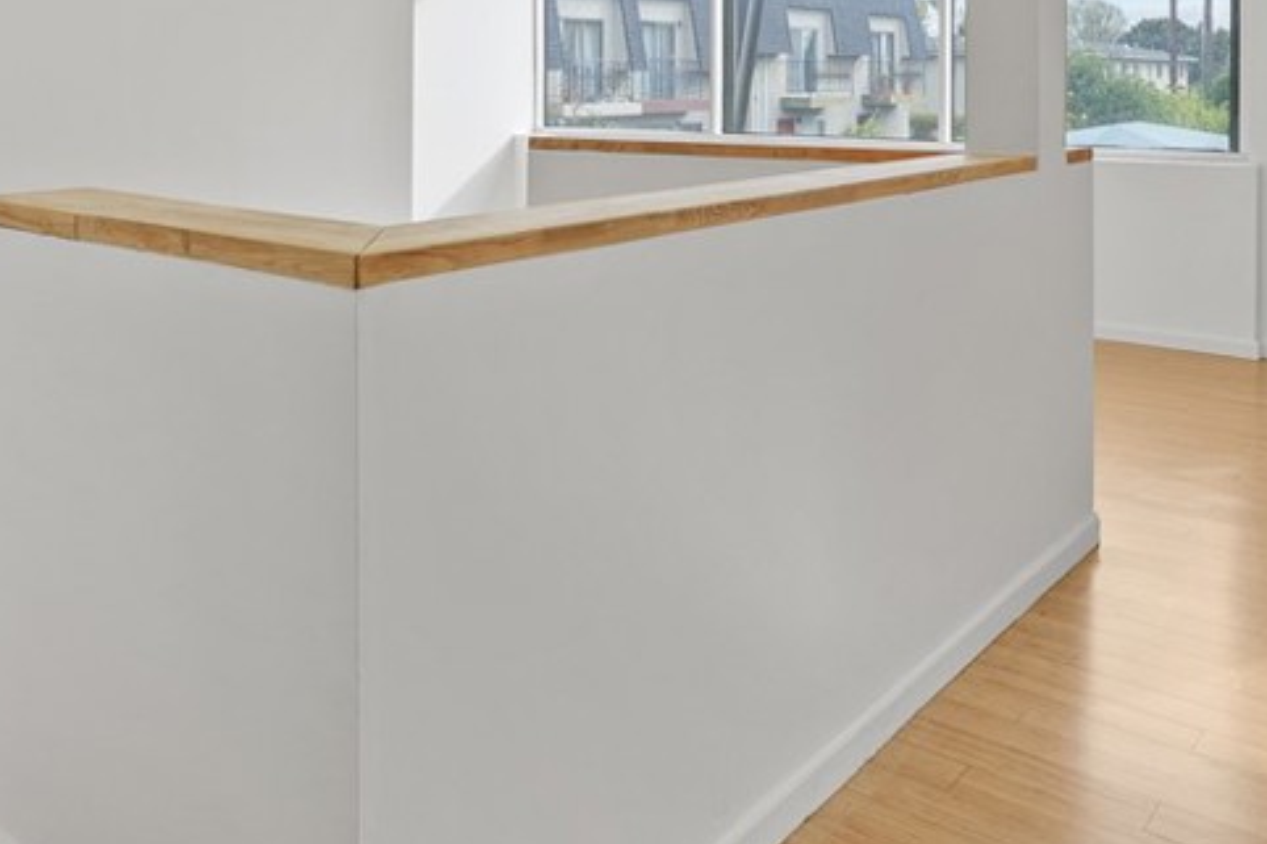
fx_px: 1196
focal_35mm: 34
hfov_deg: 55.7
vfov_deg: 36.3
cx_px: 683
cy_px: 72
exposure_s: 1/15
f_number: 4
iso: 100
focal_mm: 16
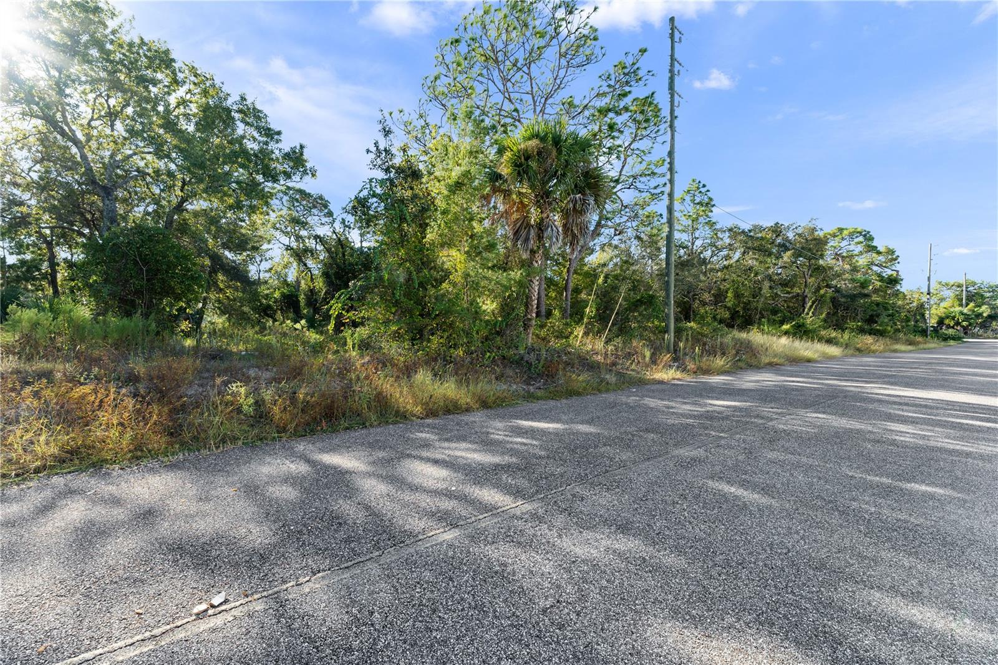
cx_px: 499
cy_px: 332
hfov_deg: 104.3
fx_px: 388
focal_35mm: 14
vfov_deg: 81.2
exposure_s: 1/50
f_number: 8
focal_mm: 14
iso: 200
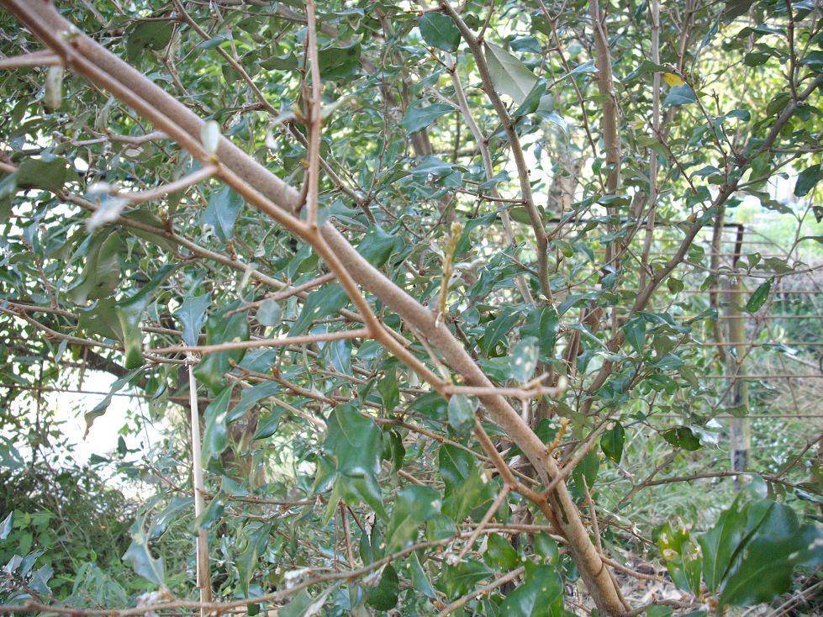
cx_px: 412
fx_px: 880
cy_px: 308
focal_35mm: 37
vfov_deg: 38.7
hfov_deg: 50.1
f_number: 2.8
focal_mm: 6.2
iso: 188
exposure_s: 1/50
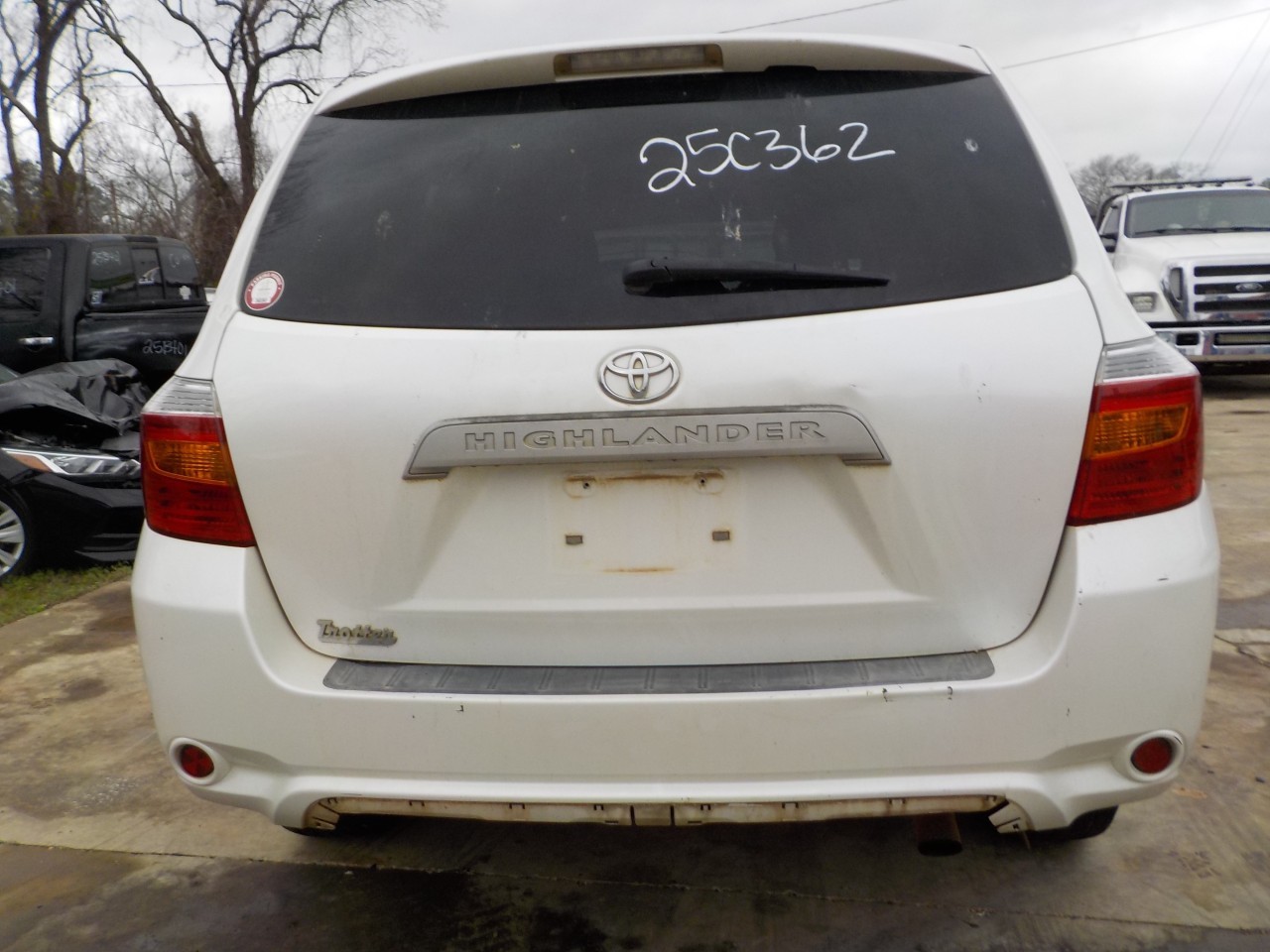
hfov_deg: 60.0
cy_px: 476
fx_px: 1101
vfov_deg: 46.8
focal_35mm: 30
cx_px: 635
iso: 125
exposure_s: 1/100
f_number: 3.3
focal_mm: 4.1
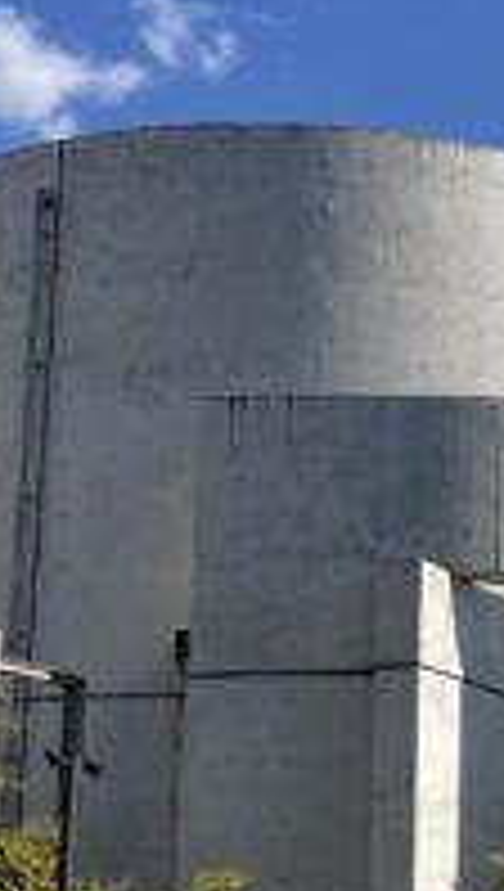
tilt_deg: +11.3
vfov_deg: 26.3
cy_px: 603
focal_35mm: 80
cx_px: 567
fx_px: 1893
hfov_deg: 14.8
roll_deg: +0.3
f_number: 1.8
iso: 20
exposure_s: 1/2024
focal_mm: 3.99
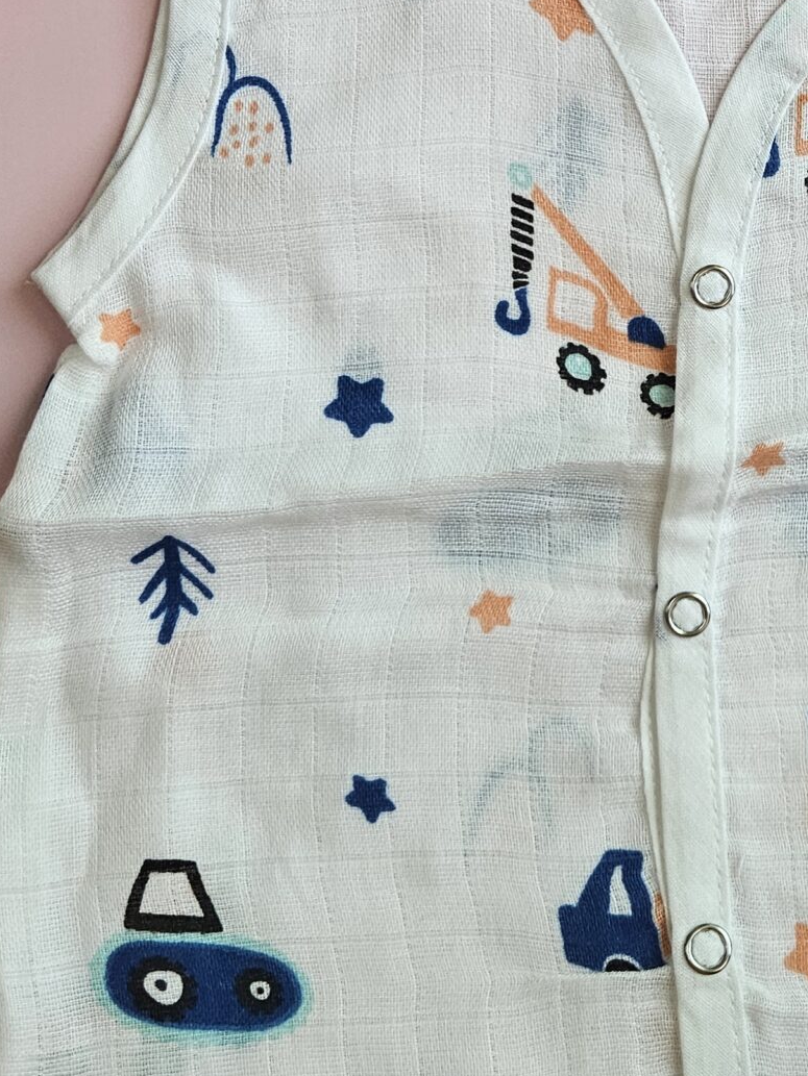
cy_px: 206
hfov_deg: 25.1
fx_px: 1774
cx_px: 678
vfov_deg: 32.8
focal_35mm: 57
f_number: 1.8
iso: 200
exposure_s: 1/142
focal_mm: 5.4
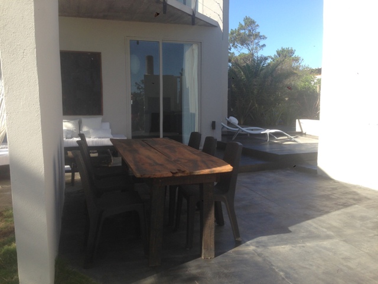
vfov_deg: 42.9
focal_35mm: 33
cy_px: 142
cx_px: 189
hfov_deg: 55.4
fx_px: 360
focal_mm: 4.12
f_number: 2.4
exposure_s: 1/786
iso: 50
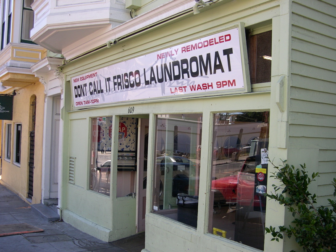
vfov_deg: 37.7
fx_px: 369
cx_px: 168
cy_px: 126
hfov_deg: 49.0
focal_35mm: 38
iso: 100
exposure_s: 1/342
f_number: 2.8
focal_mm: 8
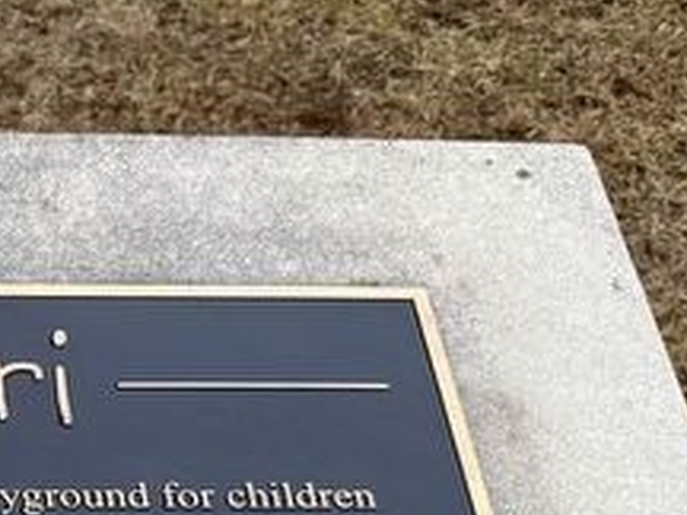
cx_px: -235
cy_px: 747
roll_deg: -2.4
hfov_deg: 20.0
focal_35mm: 89
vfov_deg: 15.4
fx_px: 1766
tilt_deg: -40.6
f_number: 1.78
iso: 400
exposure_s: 1/60
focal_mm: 6.76
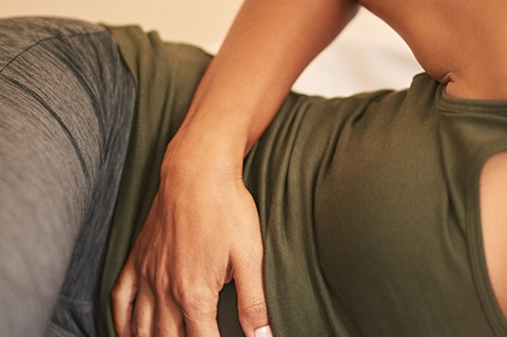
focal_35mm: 174
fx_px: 2449
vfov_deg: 7.9
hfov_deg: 11.8
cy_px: 277
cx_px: 282
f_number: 1.4
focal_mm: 85
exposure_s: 1/125
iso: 640
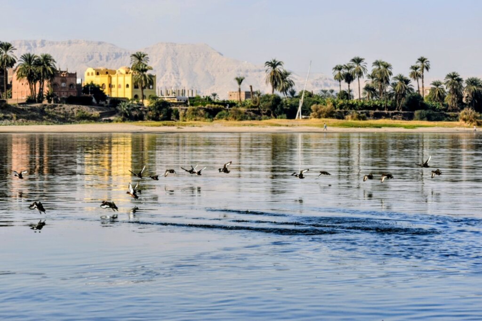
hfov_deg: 19.5
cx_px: 241
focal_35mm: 105
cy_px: 160
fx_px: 1405
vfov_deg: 13.0
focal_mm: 70
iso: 200
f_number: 7.1
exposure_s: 1/800
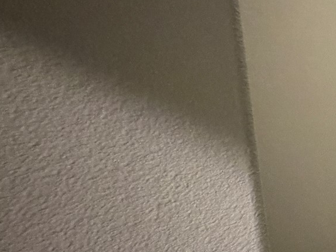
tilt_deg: -5.9
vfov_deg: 29.0
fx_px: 485
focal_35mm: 50
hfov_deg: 24.9
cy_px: 91
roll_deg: +3.8
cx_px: 548
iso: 1000
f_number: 2.2
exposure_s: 1/40
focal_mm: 2.22
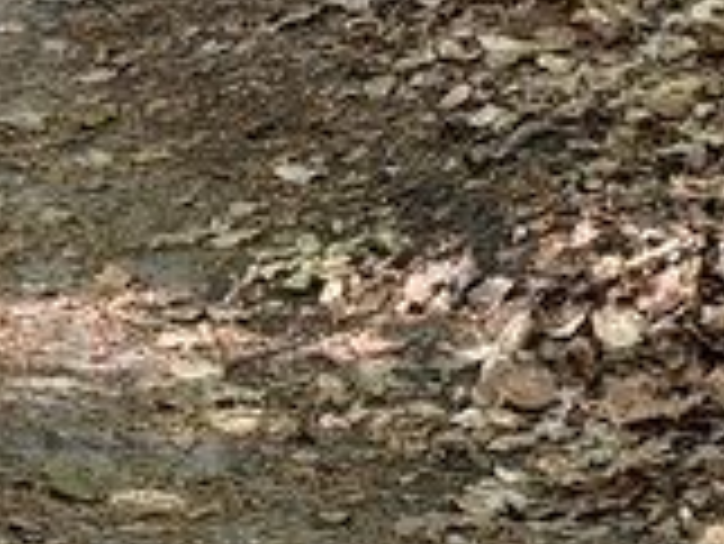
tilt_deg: -11.4
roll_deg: -1.1
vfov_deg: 5.8
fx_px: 5316
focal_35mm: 254
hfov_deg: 7.6
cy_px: -175
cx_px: -438
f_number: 1.78
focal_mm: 6.76
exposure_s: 1/30
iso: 640
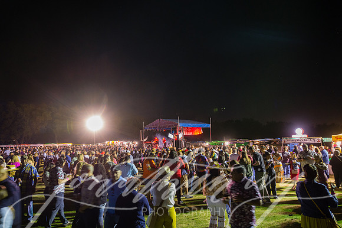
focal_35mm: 24
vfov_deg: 53.1
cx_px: 171
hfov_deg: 73.8
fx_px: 228
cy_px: 114
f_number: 4
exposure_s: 1/15
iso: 2500
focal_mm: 24
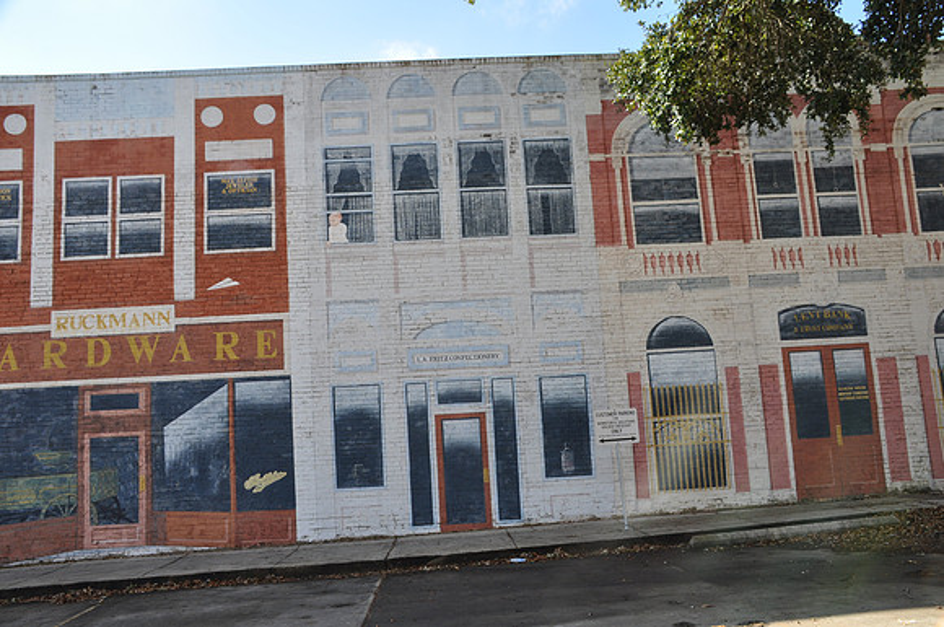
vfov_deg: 43.5
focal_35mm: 30
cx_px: 472
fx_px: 786
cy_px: 314
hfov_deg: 62.0
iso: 200
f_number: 9
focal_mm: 20
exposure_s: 1/80
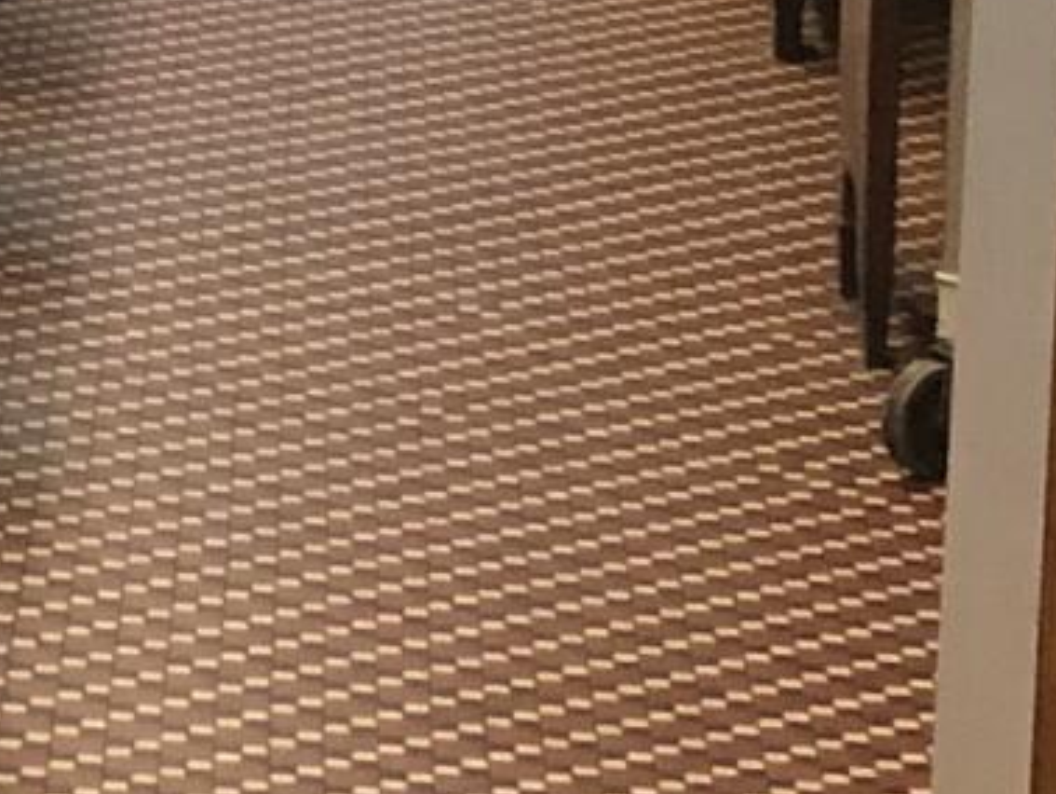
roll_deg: +0.5
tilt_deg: -8.2
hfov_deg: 8.7
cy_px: -386
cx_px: -458
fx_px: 6777
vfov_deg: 6.6
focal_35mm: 222
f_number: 1.8
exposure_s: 1/15
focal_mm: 3.99
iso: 100
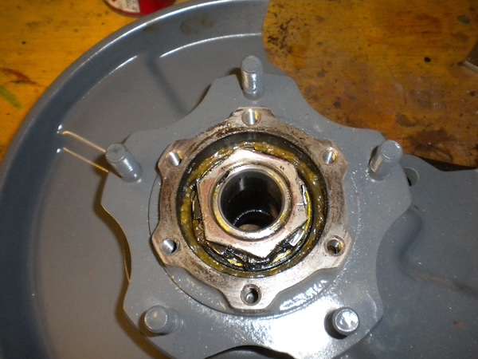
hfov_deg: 52.6
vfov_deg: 40.7
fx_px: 483
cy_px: 180
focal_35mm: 35
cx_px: 239
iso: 400
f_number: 4.6
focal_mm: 6.3
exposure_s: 1/30
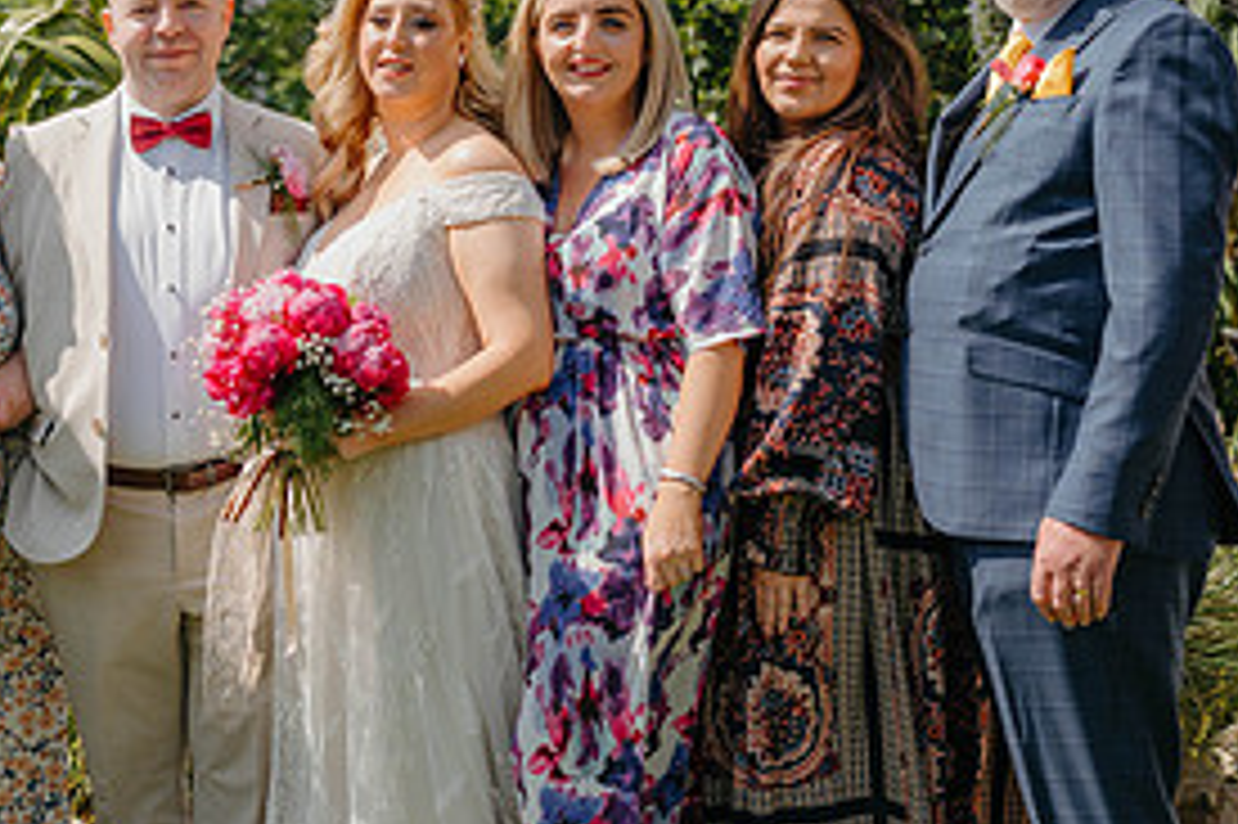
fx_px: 2612
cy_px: 403
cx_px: 268
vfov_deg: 17.9
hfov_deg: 26.2
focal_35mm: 76
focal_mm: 35
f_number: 2.8
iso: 100
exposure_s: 1/1250
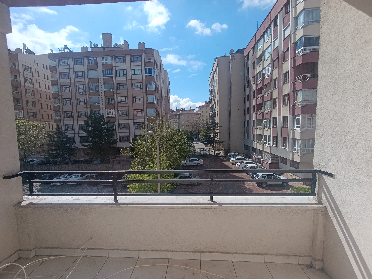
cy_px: 140
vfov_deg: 78.1
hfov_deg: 94.5
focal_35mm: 16
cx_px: 186
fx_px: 172
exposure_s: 1/1004
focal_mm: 1.65
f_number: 2.2
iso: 50
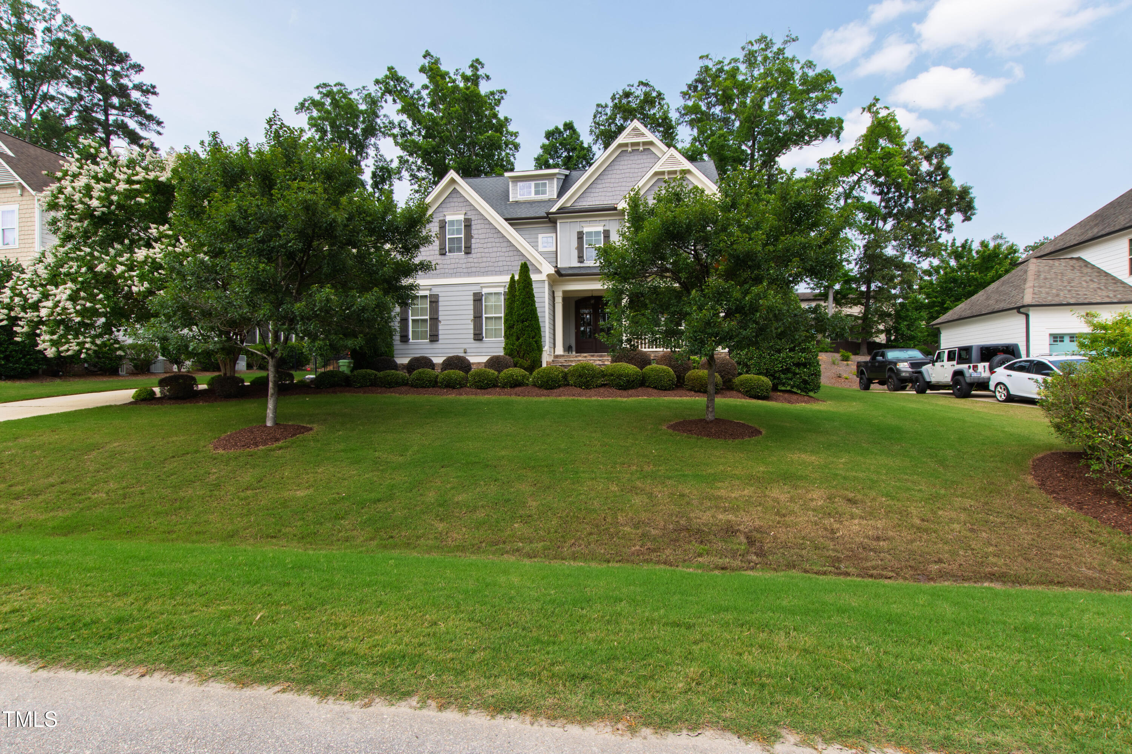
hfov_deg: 92.4
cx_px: 566
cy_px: 377
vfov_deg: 69.7
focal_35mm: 17
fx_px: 542
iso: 100
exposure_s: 1/80
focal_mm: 11.5
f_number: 9
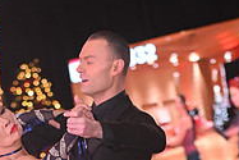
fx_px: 2385
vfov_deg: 3.8
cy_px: 294
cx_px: 54
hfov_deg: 5.7
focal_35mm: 359
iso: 2000
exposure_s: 1/200
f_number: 4.5
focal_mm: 116
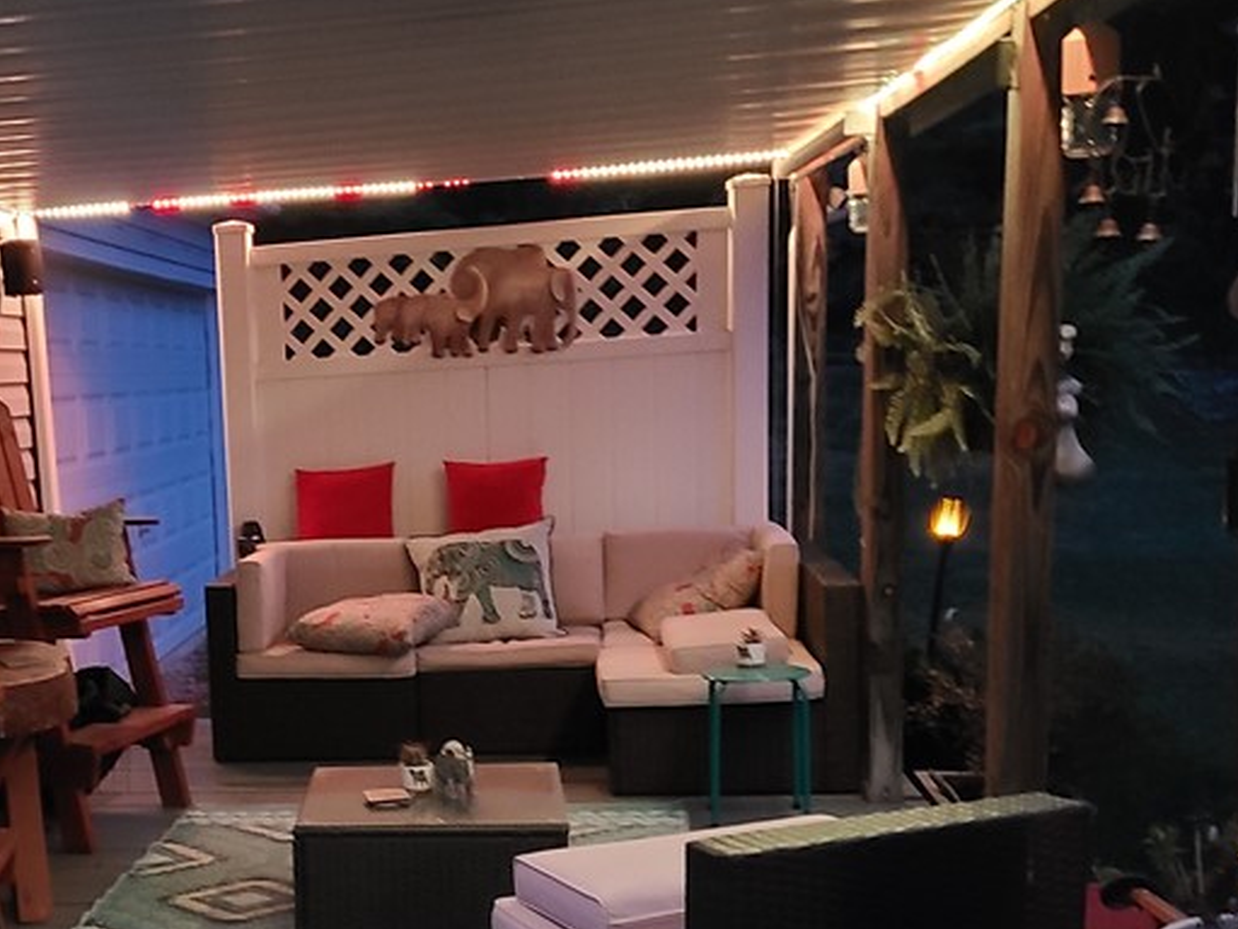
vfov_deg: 27.6
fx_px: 1860
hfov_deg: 35.1
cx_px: 169
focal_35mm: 52
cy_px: 719
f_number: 1.8
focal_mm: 5.4
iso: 1250
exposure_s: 1/10
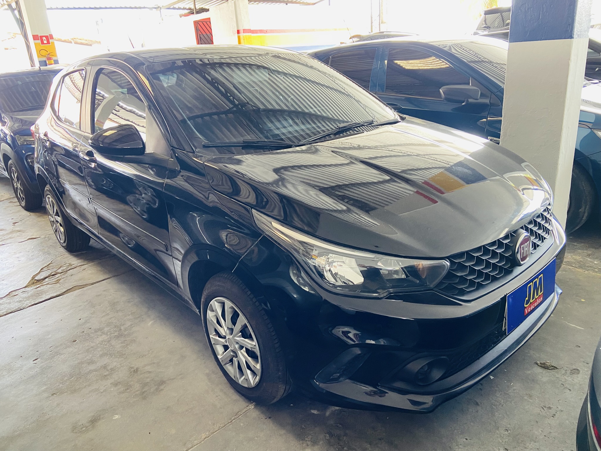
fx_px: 451
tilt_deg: -20.8
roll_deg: +4.0
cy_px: 226
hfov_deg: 67.3
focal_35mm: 26
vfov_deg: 53.1
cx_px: 300
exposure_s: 1/60
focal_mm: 4.25
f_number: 1.8
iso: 160
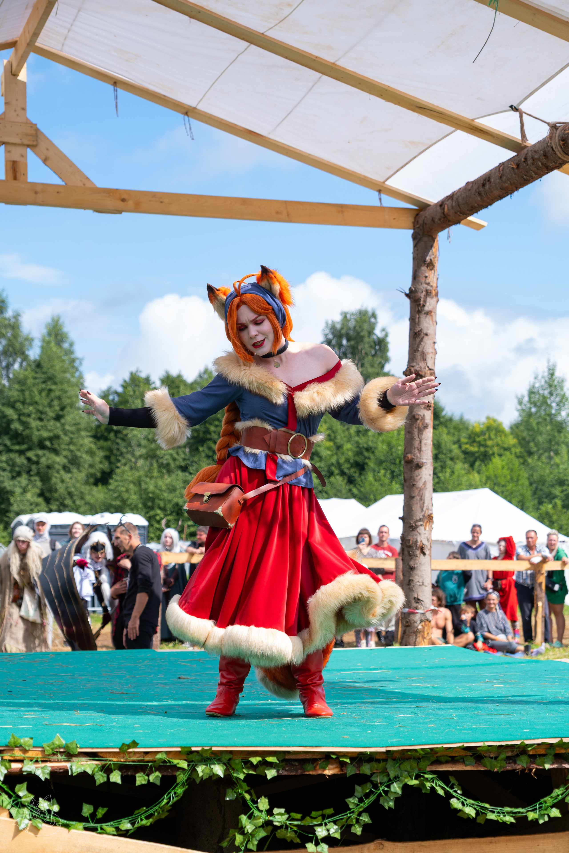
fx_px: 1470
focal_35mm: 62
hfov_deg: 21.9
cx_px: 284
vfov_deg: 32.4
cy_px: 426
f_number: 3.2
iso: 200
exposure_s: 1/1250
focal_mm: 41.4
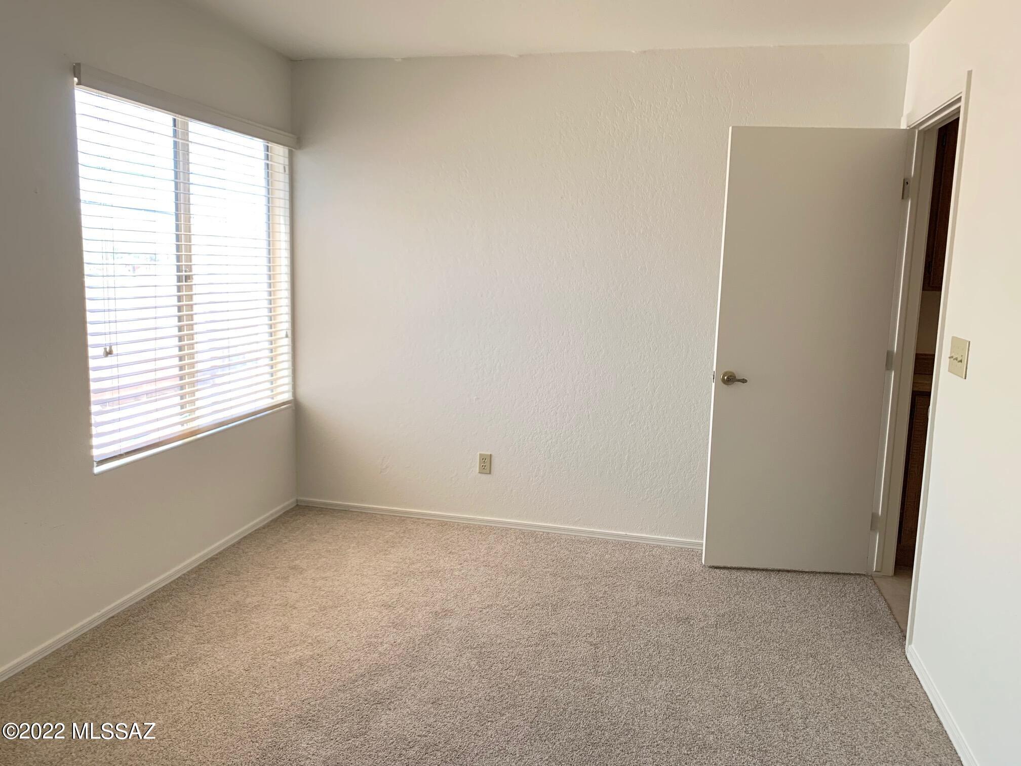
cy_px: 383
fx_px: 767
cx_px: 510
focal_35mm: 26
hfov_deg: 67.3
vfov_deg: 53.1
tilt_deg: -8.9
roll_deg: -1.7
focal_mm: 4.25
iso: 80
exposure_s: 1/121
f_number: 1.8
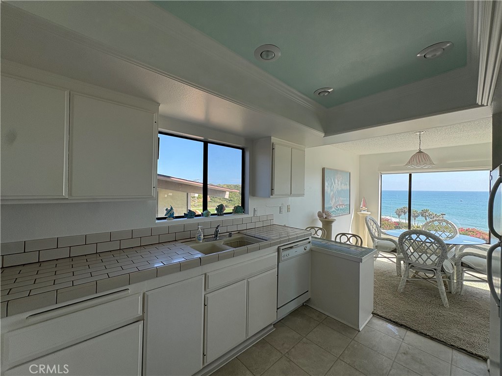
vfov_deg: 85.7
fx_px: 203
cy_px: 188
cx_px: 251
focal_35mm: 14
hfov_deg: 102.1
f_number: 2.2
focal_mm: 2.22
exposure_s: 1/600
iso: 64
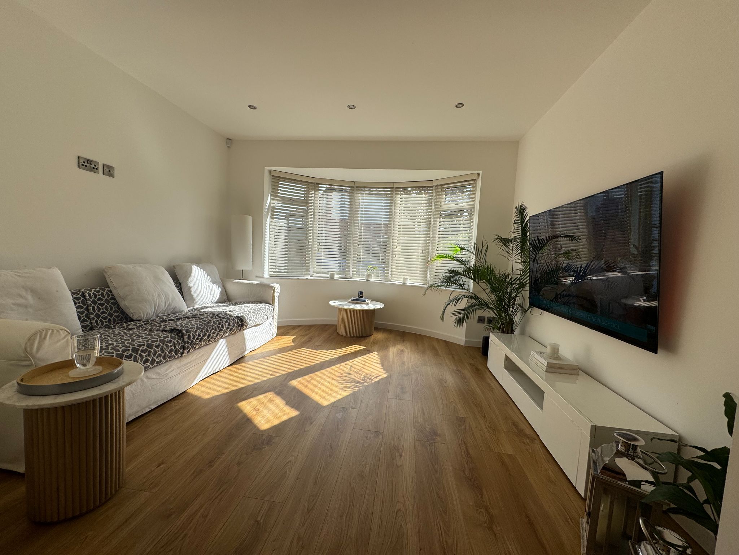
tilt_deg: -4.2
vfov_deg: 85.7
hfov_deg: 102.1
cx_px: 370
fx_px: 299
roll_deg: -2.4
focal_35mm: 14
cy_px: 278
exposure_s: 1/641
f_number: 2.2
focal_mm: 2.22
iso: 50
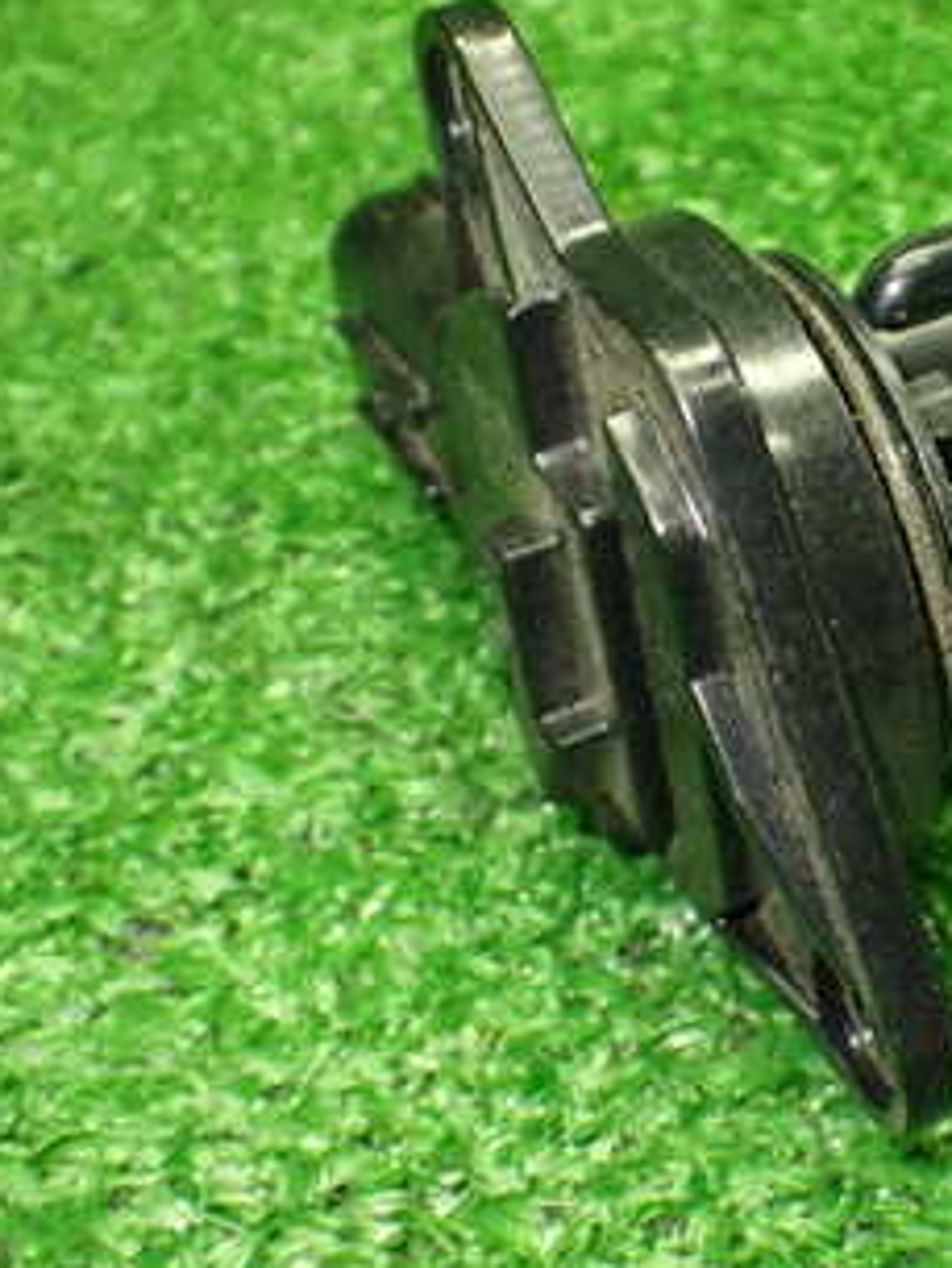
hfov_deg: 22.4
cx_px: 956
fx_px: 2309
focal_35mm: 63
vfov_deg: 30.7
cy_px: 524
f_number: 2.4
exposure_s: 1/125
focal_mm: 5.79
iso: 800
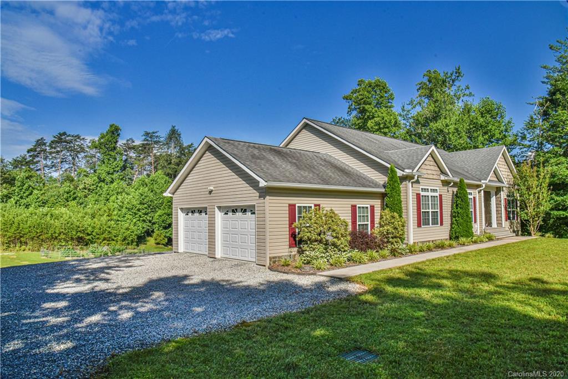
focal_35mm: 24
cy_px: 190
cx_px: 284
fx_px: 379
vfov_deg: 53.1
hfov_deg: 73.7
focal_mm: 24
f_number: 16
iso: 1600
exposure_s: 1/1000
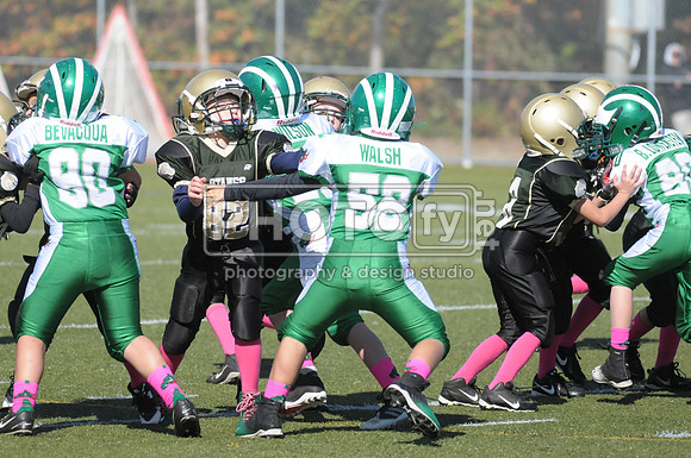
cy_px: 229
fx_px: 5750
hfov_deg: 6.9
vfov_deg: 4.6
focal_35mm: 300
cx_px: 346
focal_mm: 200
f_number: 4
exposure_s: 1/6400
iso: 1000
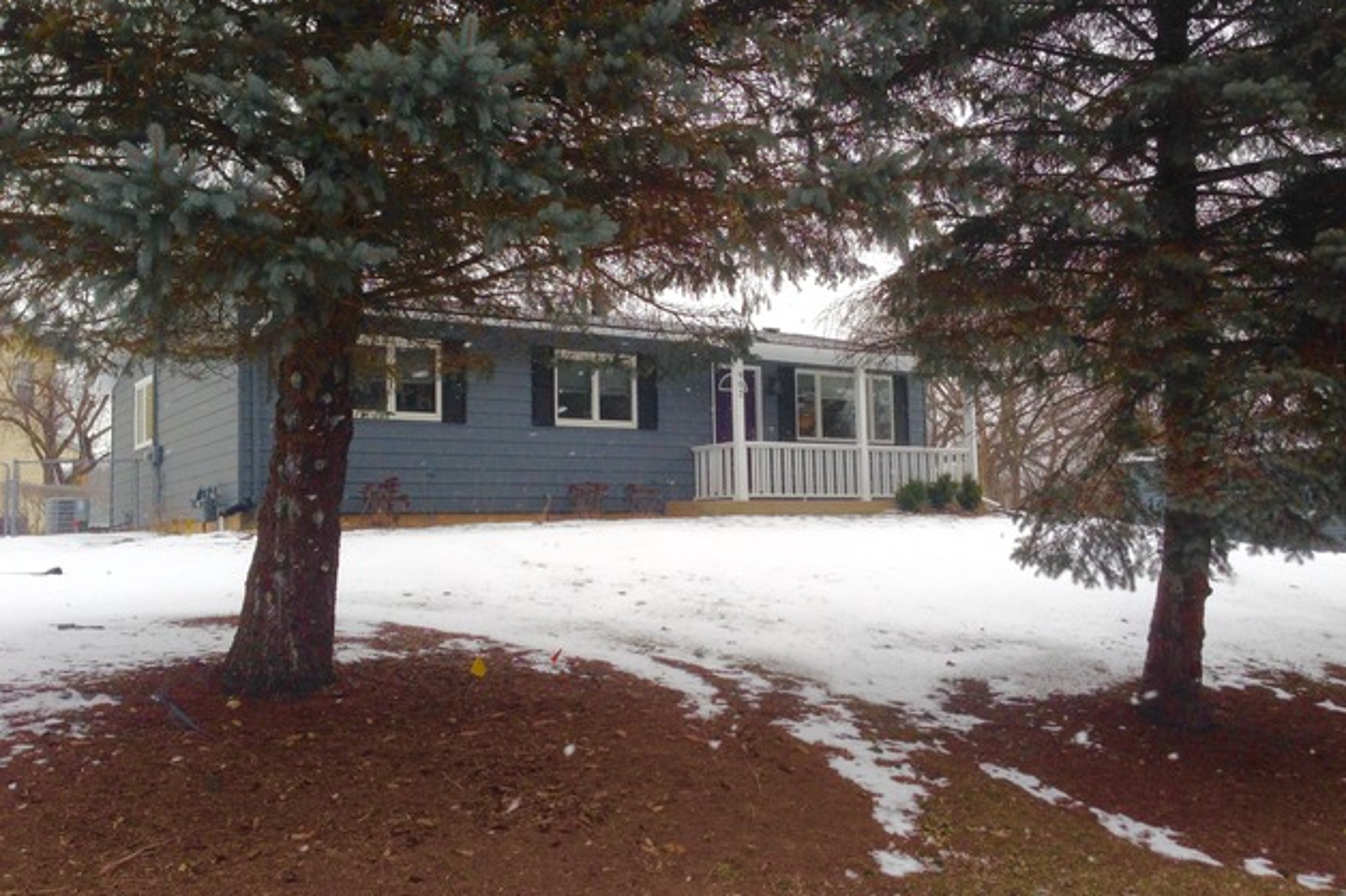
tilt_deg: +4.3
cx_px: 677
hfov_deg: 54.5
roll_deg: +0.6
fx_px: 1308
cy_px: 450
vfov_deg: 37.8
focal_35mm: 35
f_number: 2.4
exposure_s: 1/287
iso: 50
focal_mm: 4.12
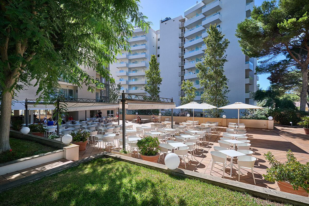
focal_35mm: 16
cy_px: 103
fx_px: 137
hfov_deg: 96.7
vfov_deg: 73.7
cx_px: 154
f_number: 8
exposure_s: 1/250
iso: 320
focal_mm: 16
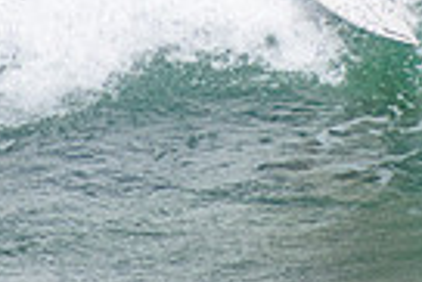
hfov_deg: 0.8
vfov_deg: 0.5
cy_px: -132
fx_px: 30017
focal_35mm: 2558
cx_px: 304
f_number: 5.6
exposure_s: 1/2000
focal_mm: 400
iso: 360
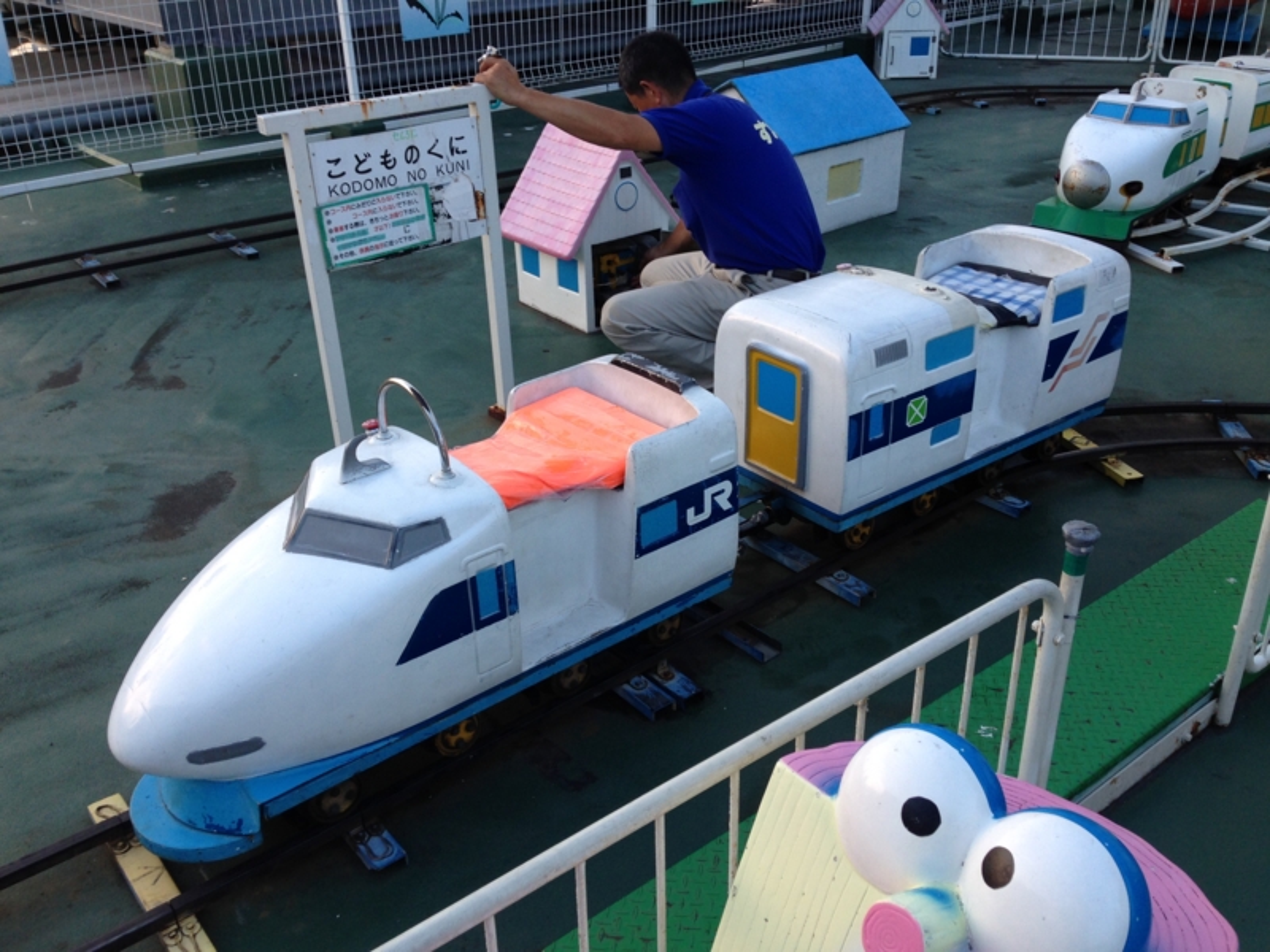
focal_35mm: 33
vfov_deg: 42.9
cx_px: 635
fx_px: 1211
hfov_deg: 55.4
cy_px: 476
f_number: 2.4
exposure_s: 1/60
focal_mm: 4.12
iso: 50
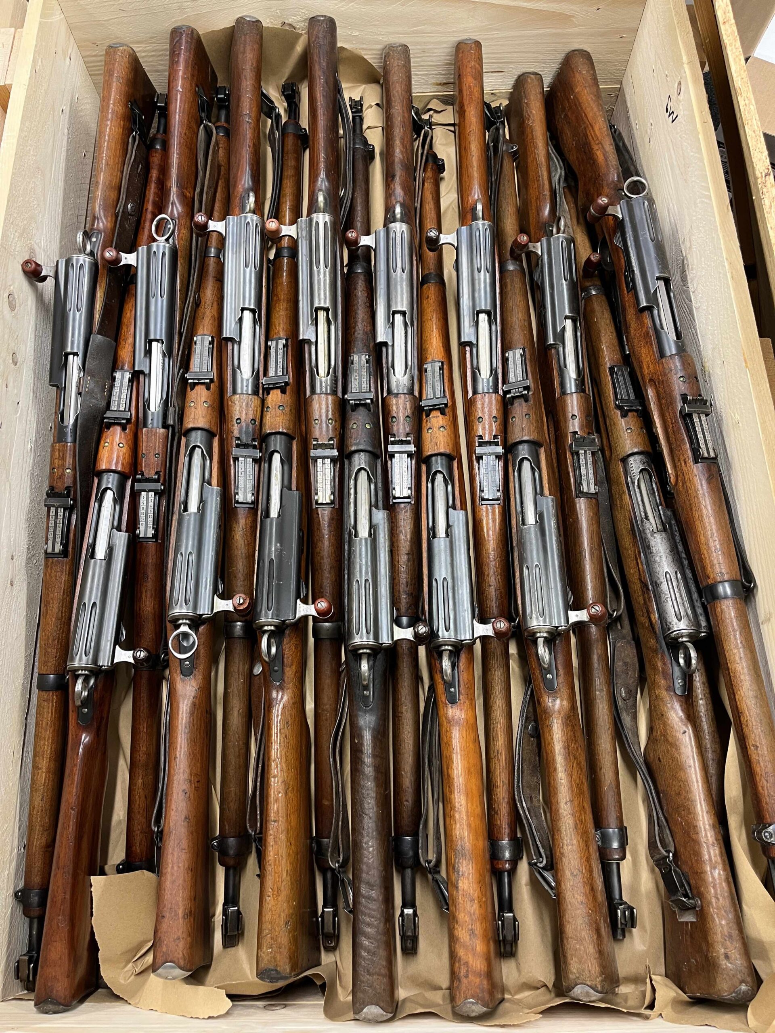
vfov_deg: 67.3
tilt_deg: -70.3
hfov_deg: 53.1
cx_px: 388
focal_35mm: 26
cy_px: 516
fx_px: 776
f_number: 1.6
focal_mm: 5.1
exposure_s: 1/50
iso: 160
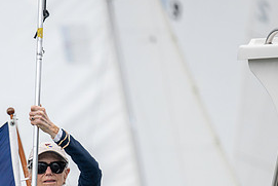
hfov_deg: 3.2
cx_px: -16
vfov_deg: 2.1
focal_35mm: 642
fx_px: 4960
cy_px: 196
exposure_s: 1/1600
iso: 400
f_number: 4
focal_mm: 300
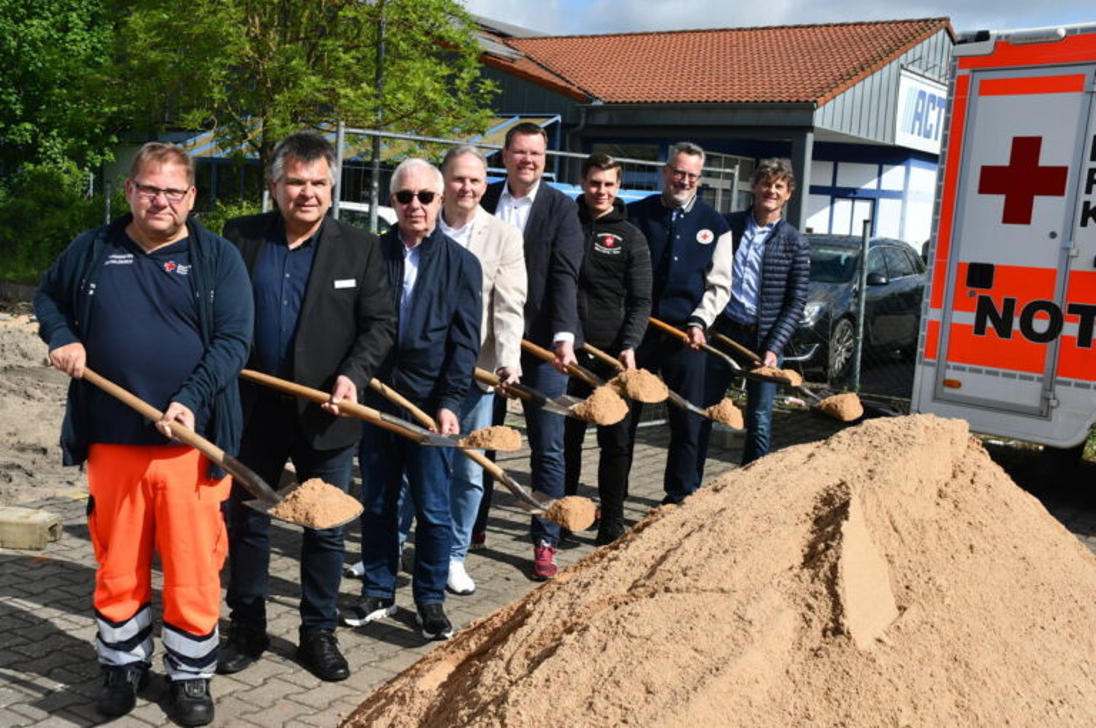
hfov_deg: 53.2
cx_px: 548
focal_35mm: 36
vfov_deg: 36.8
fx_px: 1095
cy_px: 364
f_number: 9
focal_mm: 24
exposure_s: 1/320
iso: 100
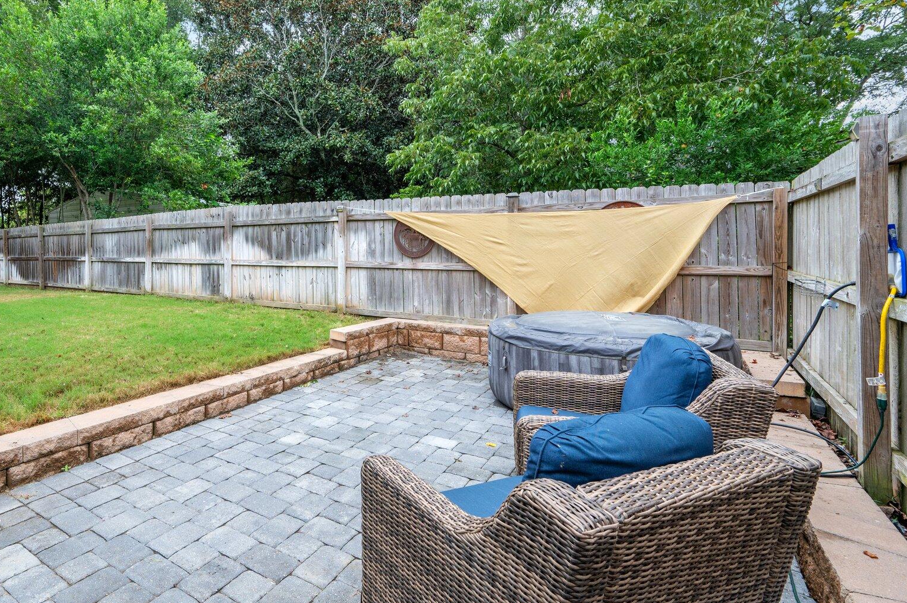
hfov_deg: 81.9
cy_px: 251
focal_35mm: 20
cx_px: 323
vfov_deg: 61.5
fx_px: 504
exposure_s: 1/250
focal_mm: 15
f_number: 9
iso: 320
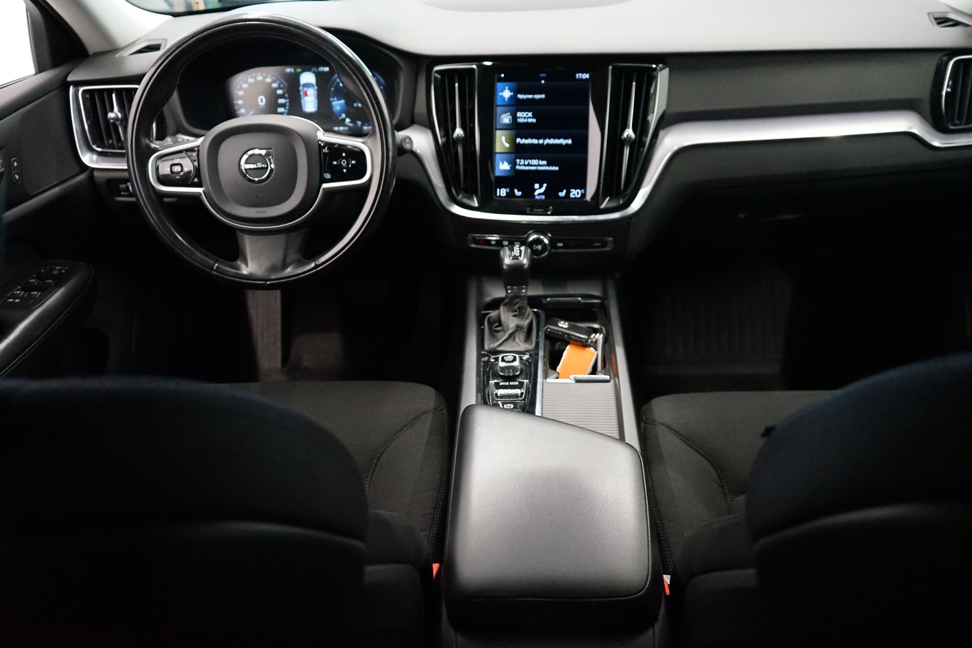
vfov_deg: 42.3
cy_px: 324
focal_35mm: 31
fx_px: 837
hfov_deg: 60.3
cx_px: 486
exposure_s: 1/125
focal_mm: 31
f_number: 3.5
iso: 6400
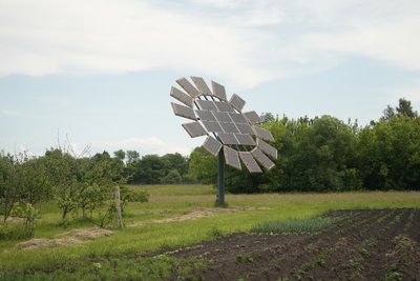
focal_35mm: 70
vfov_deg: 19.5
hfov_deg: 28.8
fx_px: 817
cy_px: 140
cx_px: 210
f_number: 2.8
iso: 125
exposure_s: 1/250
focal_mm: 70
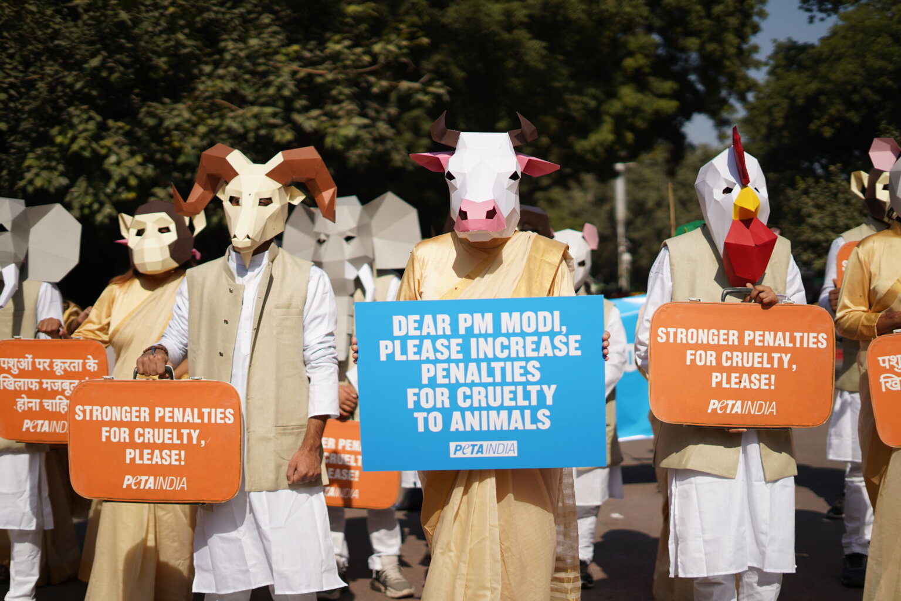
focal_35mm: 50
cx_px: 450
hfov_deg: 39.6
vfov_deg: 27.0
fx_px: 1251
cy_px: 300
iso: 100
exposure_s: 1/8000
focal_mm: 50
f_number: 1.8
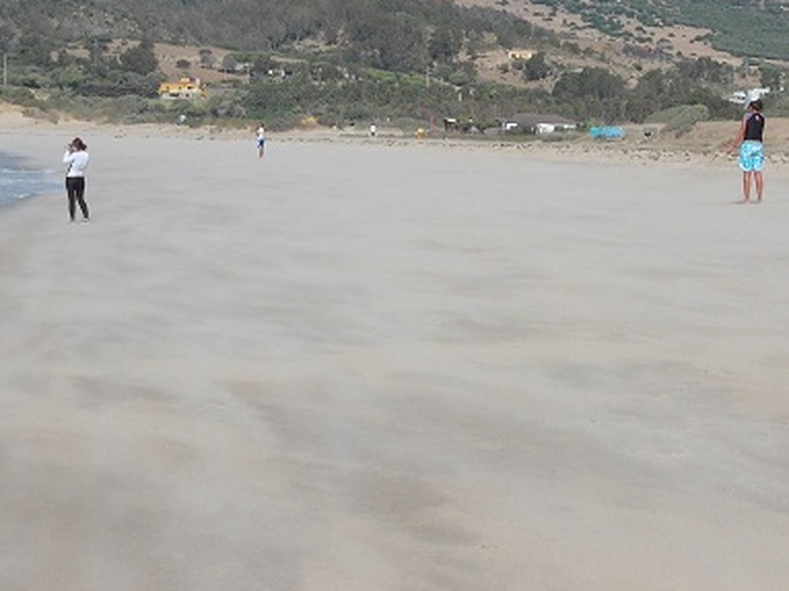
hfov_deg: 14.4
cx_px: 307
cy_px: 105
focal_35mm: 137
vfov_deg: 10.8
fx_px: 3122
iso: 80
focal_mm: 11.6
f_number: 9.6
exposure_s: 1/200
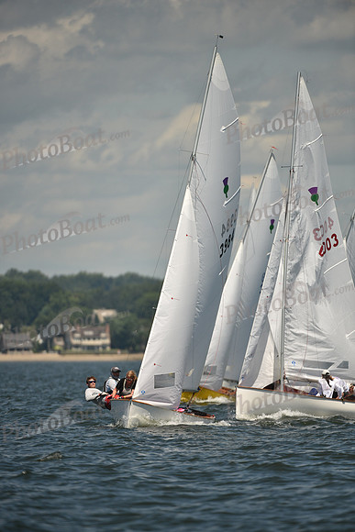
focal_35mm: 400
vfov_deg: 5.2
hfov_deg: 3.4
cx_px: 178
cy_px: 266
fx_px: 5913
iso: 250
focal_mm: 400
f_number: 4
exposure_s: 1/4000
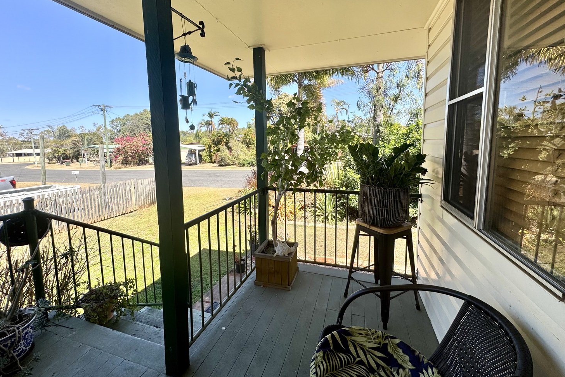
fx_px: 235
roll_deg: +0.9
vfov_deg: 77.1
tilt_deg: -3.8
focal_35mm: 15
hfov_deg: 100.4
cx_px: 283
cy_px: 168
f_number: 2.2
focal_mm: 2.22
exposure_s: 1/741
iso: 50
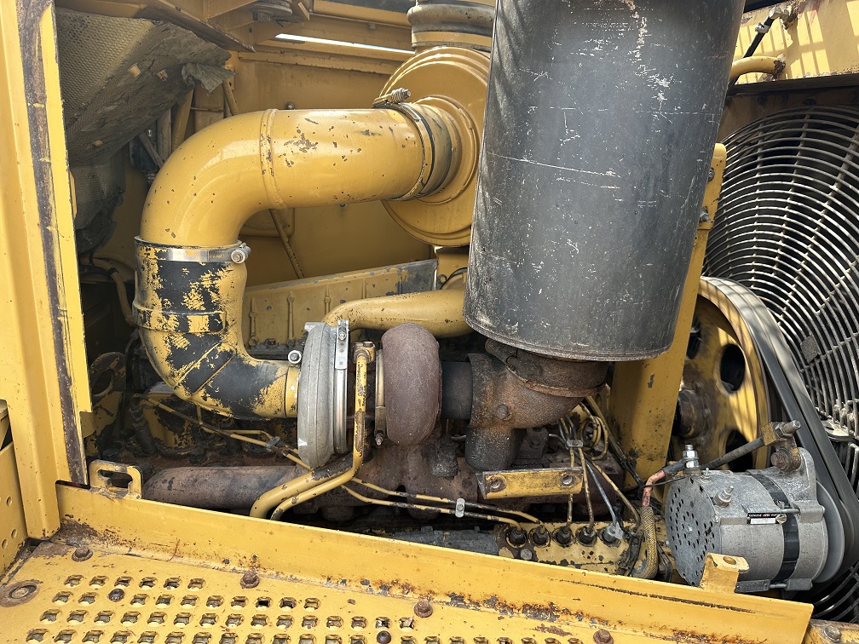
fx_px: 596
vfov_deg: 56.8
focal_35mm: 24
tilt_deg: -18.4
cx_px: 430
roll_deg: -4.4
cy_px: 322
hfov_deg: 71.6
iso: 80
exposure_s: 1/396
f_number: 1.78
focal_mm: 6.86
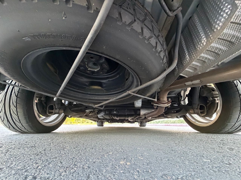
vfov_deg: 85.7
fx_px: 97
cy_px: 90
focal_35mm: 14
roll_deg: -0.6
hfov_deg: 102.1
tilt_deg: +19.3
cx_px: 120
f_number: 2.2
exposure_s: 1/60
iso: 1000
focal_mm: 2.22
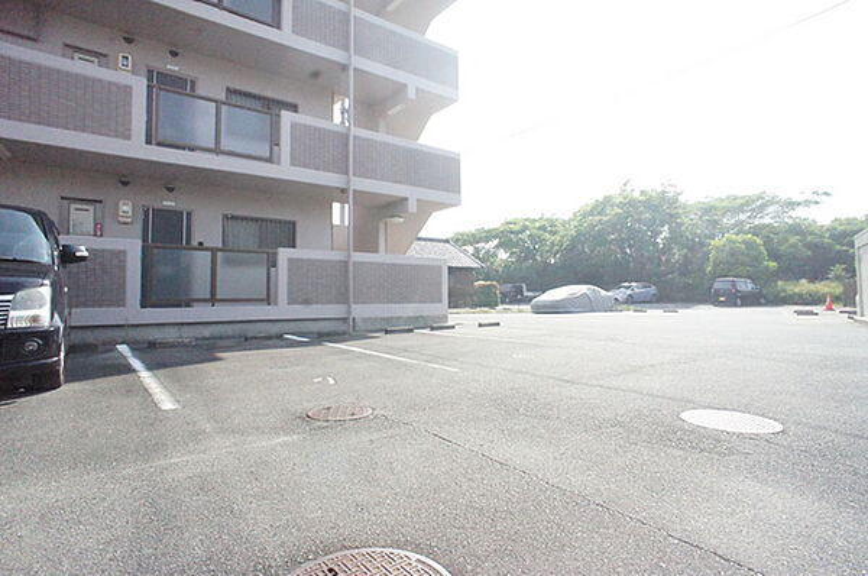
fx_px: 578
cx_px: 434
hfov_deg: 73.8
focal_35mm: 24
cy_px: 288
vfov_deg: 53.0
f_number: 11
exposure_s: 1/2000
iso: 6400
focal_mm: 16
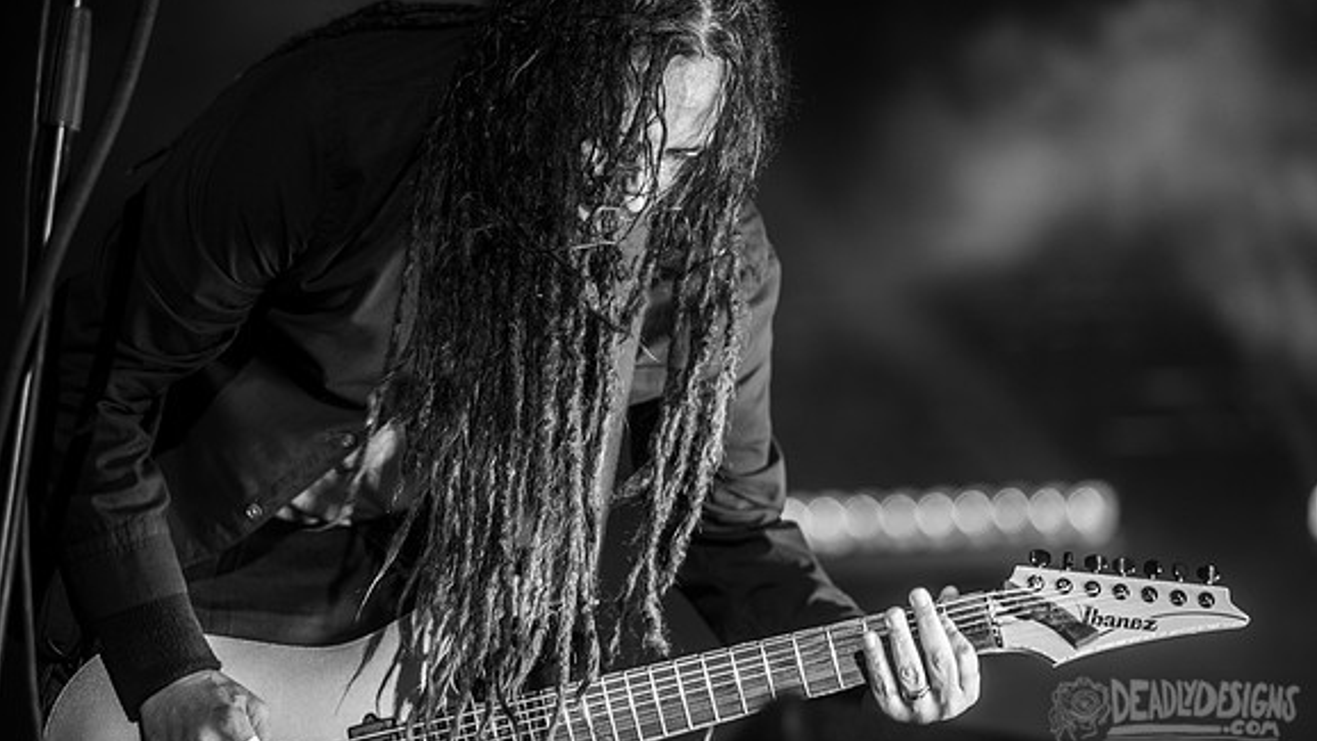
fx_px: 4958
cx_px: 658
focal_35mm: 142
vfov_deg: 8.5
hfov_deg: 15.1
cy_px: 318
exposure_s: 1/500
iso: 1000
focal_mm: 135
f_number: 3.2
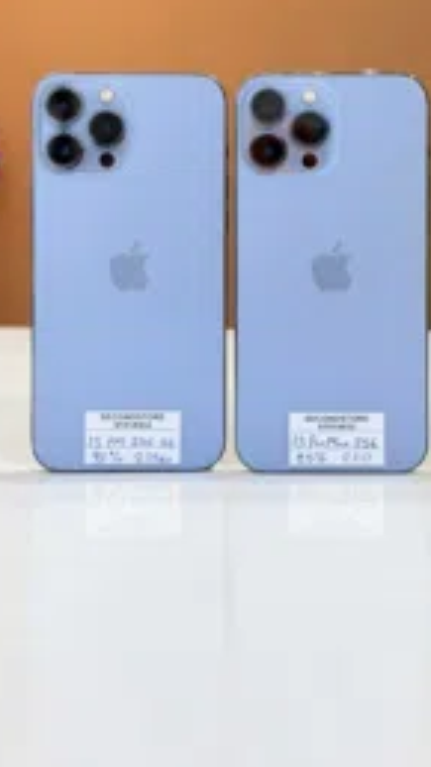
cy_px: 199
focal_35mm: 81
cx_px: 306
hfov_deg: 14.9
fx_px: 1647
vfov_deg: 25.9
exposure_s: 1/493
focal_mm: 6.76
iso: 64
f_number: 1.78
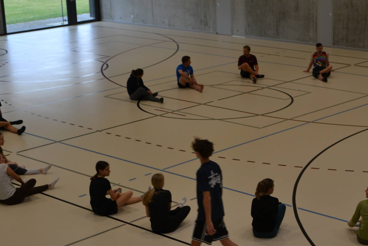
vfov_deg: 17.4
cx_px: 233
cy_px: 181
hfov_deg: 25.9
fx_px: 797
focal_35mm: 78
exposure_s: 1/125
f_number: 5.6
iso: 320
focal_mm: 32
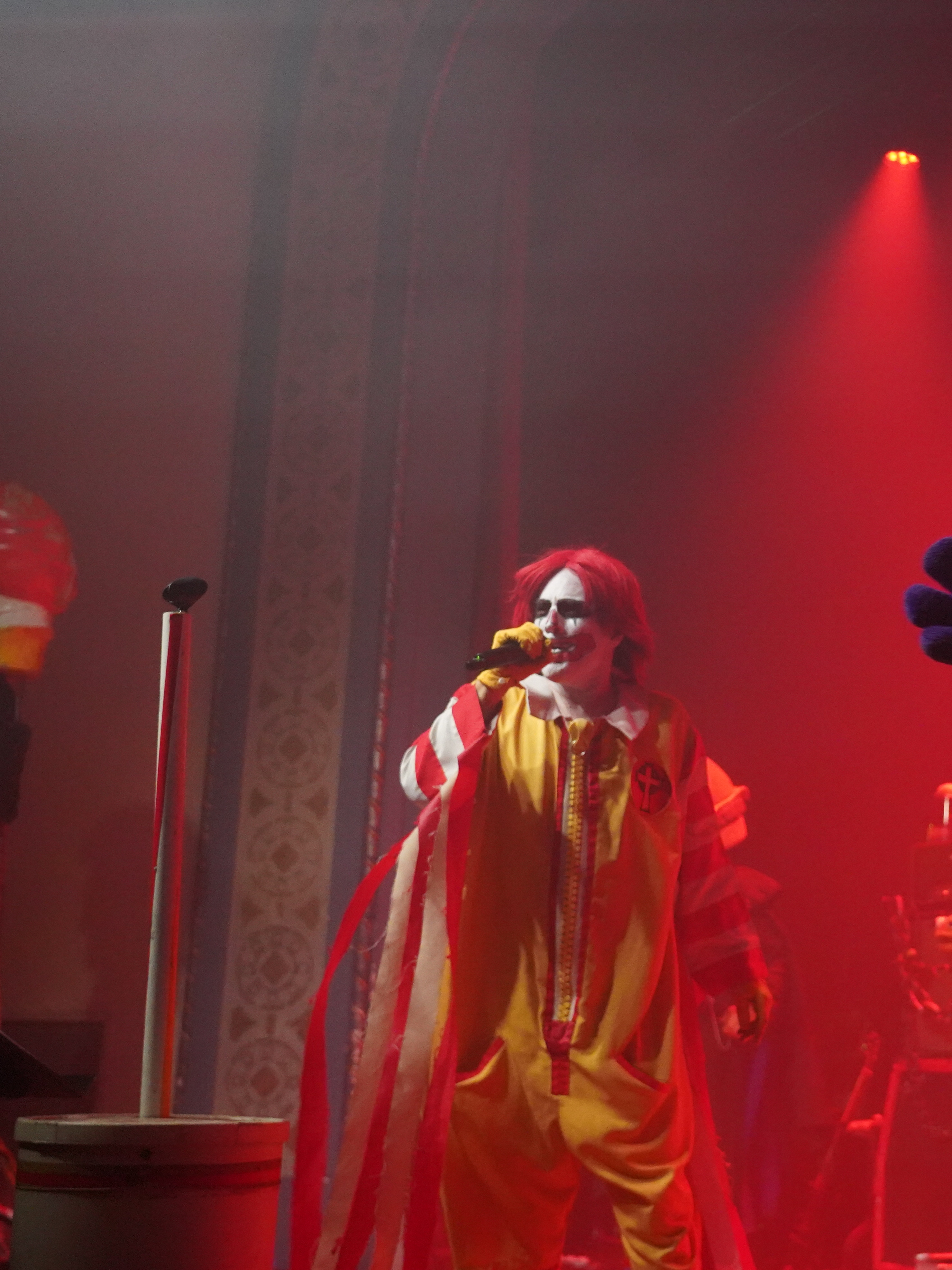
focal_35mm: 57
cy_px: 642
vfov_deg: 33.8
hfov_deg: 25.2
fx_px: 2090
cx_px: 779
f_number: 4
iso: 10000
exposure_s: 1/160
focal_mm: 39
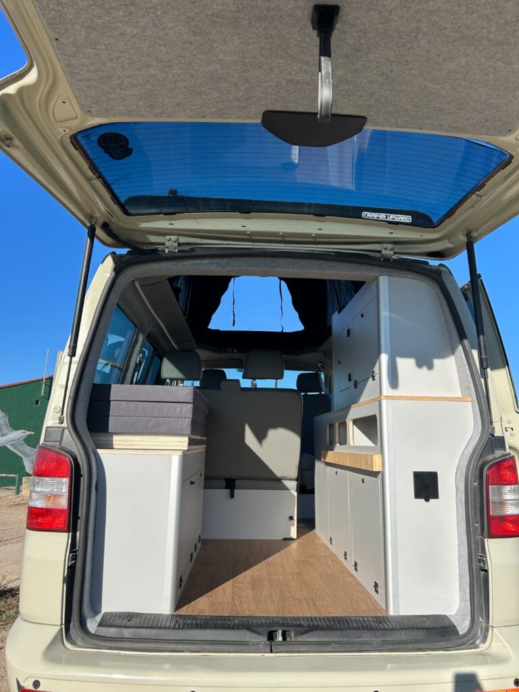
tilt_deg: +10.3
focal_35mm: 26
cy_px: 346
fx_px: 520
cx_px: 260
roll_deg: +0.2
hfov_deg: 53.1
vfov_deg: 67.3
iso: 50
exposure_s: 1/3165
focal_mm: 5.7
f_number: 1.5
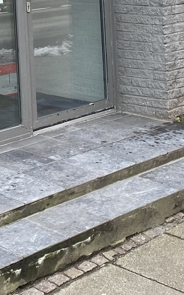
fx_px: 762
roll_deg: +1.7
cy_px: -82
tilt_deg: +3.5
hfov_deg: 13.0
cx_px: -100
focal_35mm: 95
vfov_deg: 20.1
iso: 32
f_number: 1.8
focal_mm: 4.25
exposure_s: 1/728
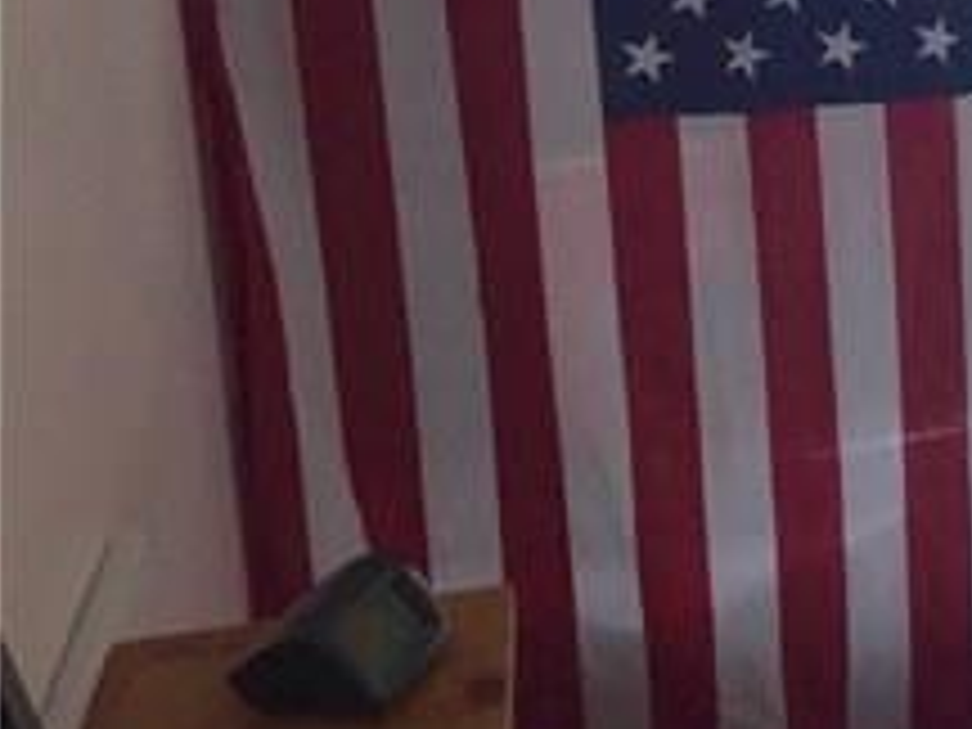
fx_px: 2415
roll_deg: -0.8
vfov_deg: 16.9
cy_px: 68
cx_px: 1436
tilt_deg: -14.5
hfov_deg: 19.9
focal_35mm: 86
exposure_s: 1/158
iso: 32
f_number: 2.2
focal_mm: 4.15
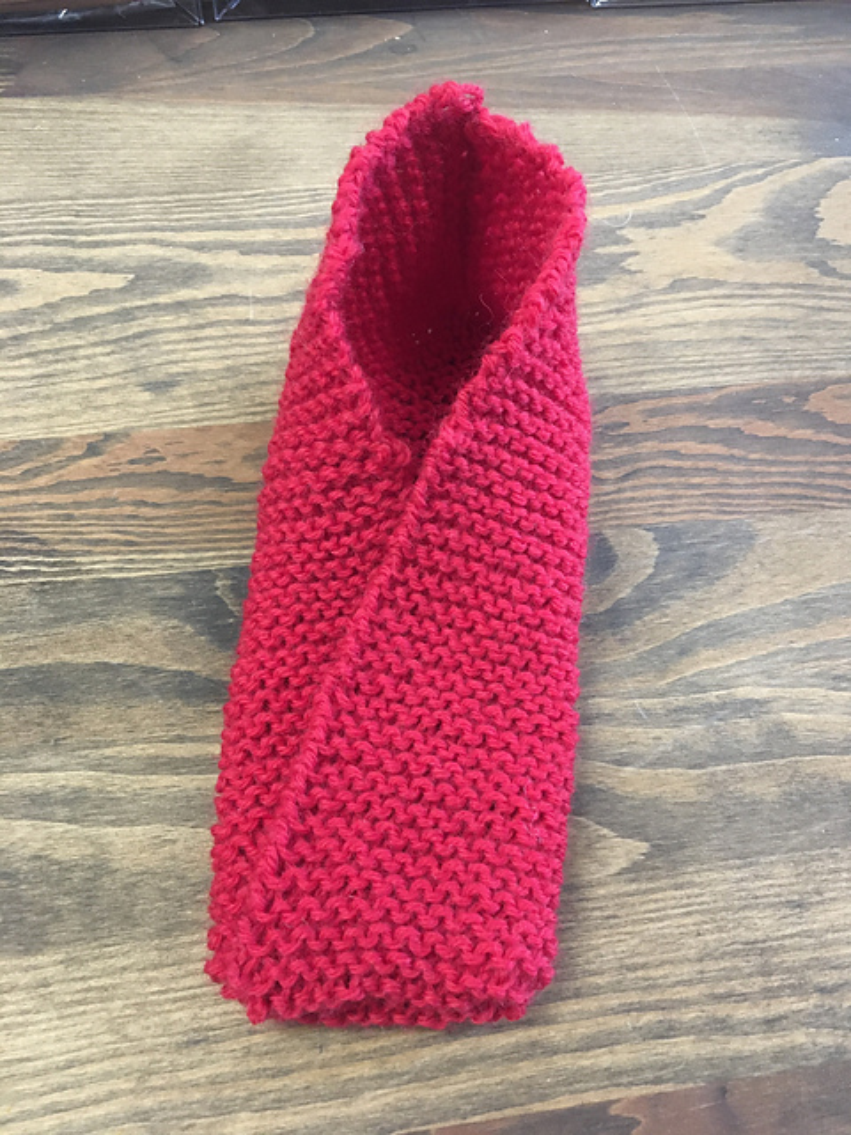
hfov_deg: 48.2
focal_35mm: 29
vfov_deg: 61.7
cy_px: 568
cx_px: 426
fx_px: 951
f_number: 2.2
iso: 200
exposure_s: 1/17
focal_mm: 4.15
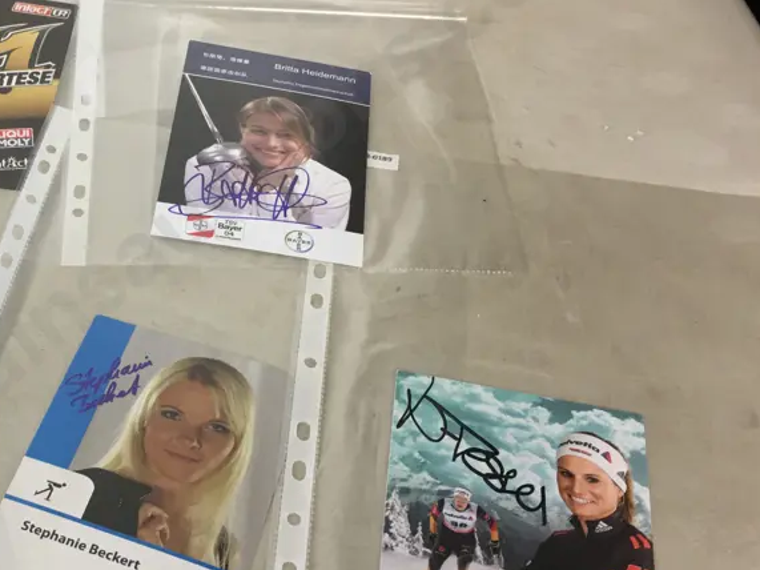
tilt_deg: -48.8
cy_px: 298
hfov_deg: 34.9
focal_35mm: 52
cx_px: 87
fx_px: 1141
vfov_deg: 28.0
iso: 32
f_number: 2.2
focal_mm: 4.15
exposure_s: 1/17
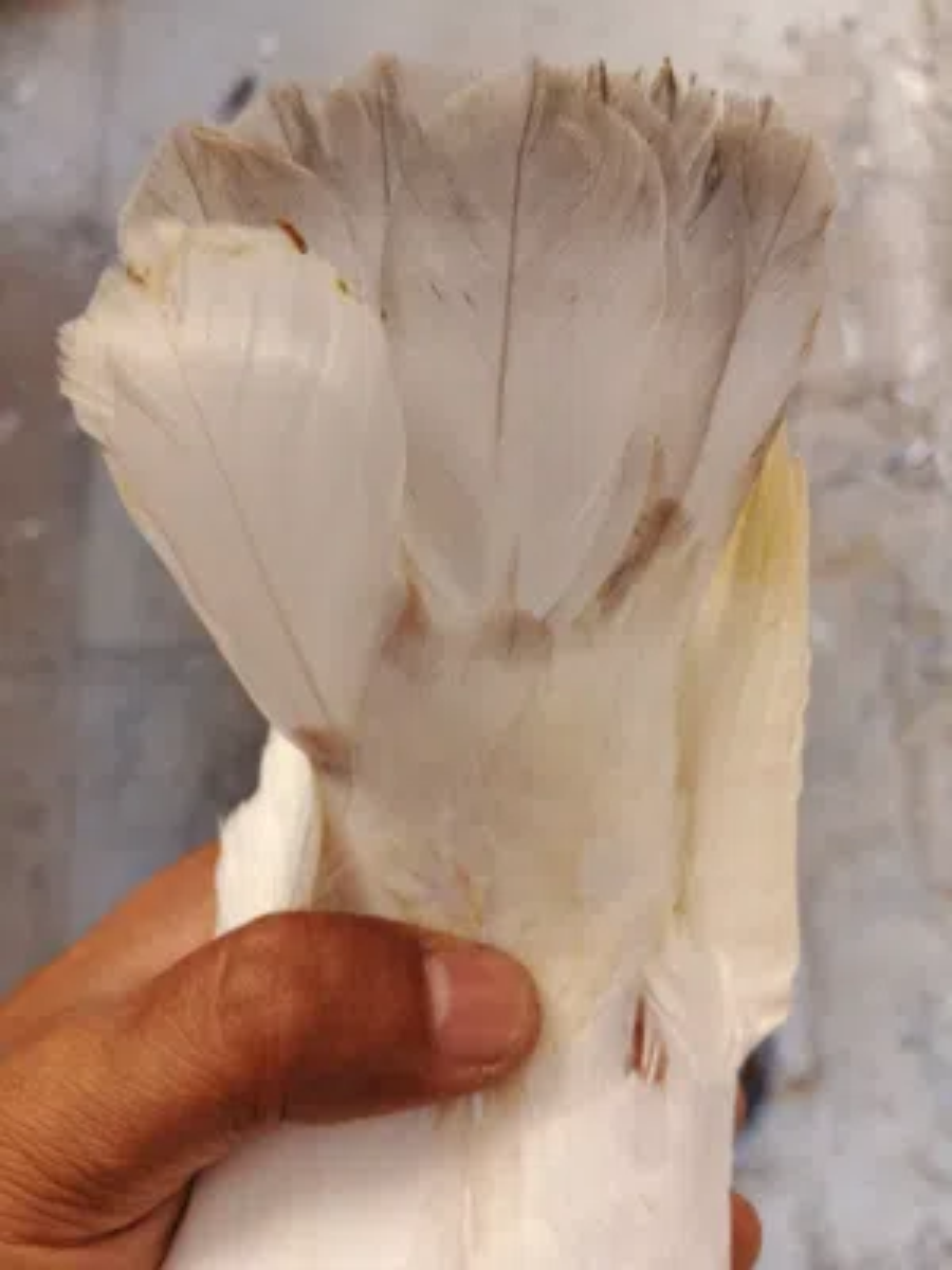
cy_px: 635
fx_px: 990
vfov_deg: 65.3
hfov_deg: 51.4
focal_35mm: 27
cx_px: 476
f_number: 1.6
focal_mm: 4.11
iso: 213
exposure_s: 1/100
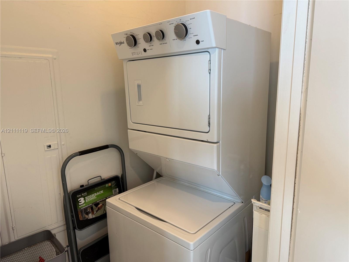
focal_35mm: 24
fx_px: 242
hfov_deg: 71.6
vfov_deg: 56.8
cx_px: 174
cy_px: 131
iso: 125
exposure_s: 1/120
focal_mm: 6.76
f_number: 1.78
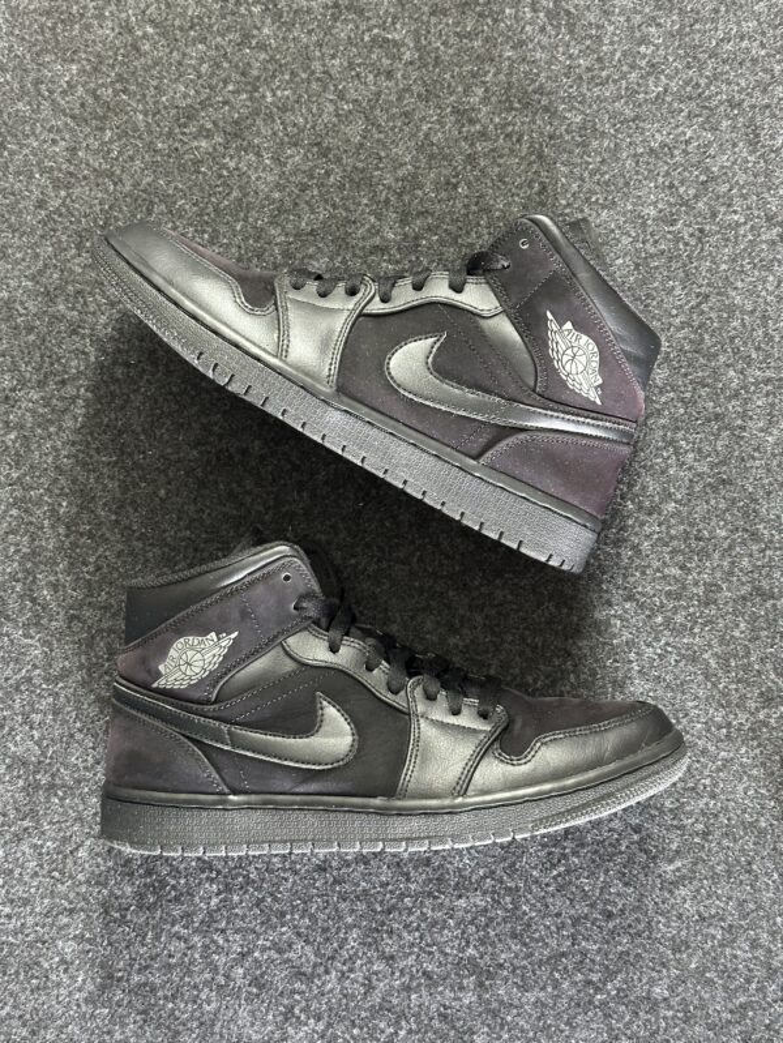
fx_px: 1446
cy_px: 522
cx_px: 392
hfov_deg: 30.3
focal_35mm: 48
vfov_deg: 39.6
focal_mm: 6.86
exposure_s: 1/25
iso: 500
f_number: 1.78
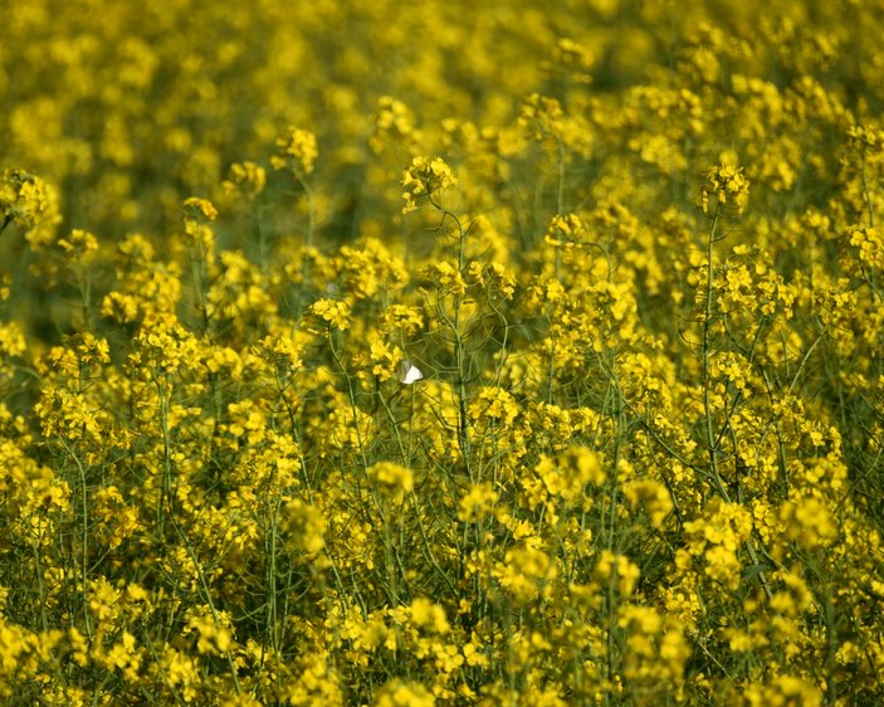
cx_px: 406
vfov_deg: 2.9
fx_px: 14150
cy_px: 360
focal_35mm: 541
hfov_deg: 3.6
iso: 320
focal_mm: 300
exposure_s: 1/2000
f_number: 6.3
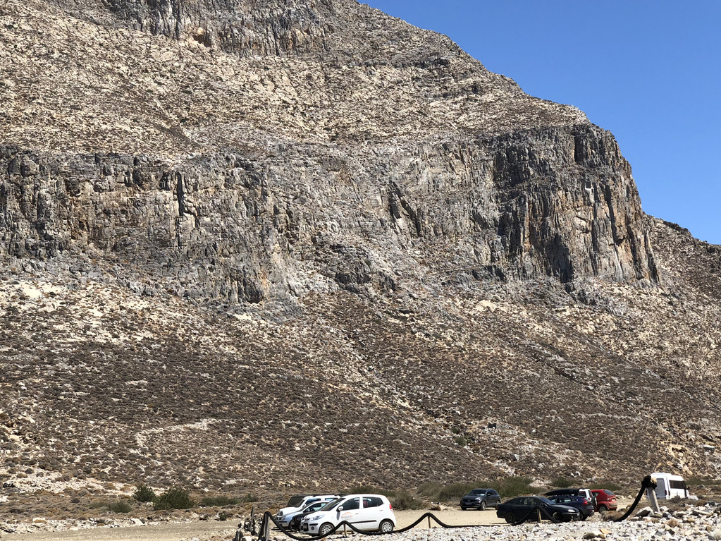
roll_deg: +1.5
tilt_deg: +12.5
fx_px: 1270
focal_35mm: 61
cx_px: 386
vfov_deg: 24.0
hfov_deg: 31.7
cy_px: 241
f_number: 2.4
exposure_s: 1/1066
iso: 16
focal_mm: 6
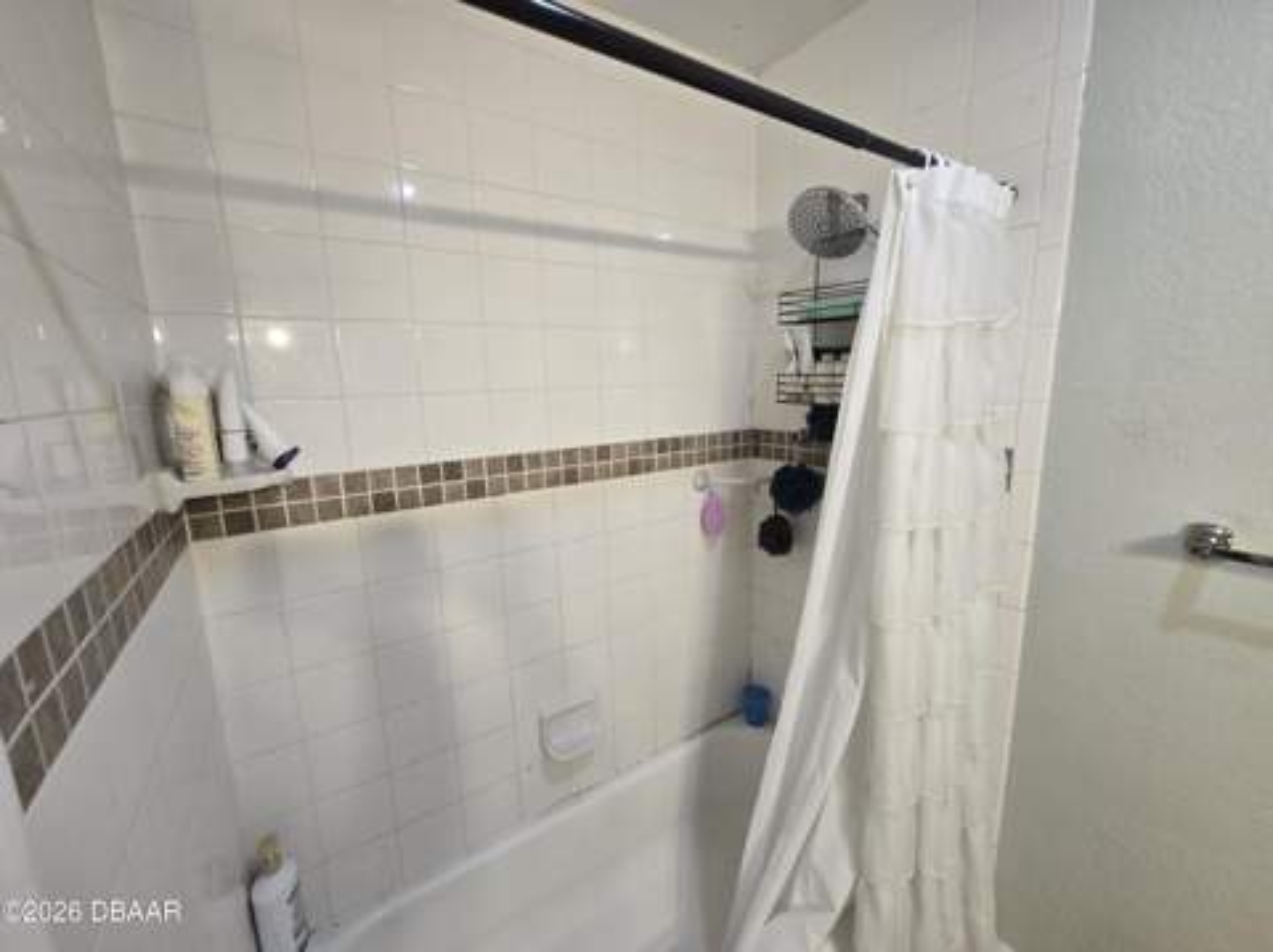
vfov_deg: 89.8
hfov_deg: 106.2
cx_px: 636
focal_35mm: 13
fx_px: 478
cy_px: 476
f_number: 2.2
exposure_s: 1/60
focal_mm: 2.2
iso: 125
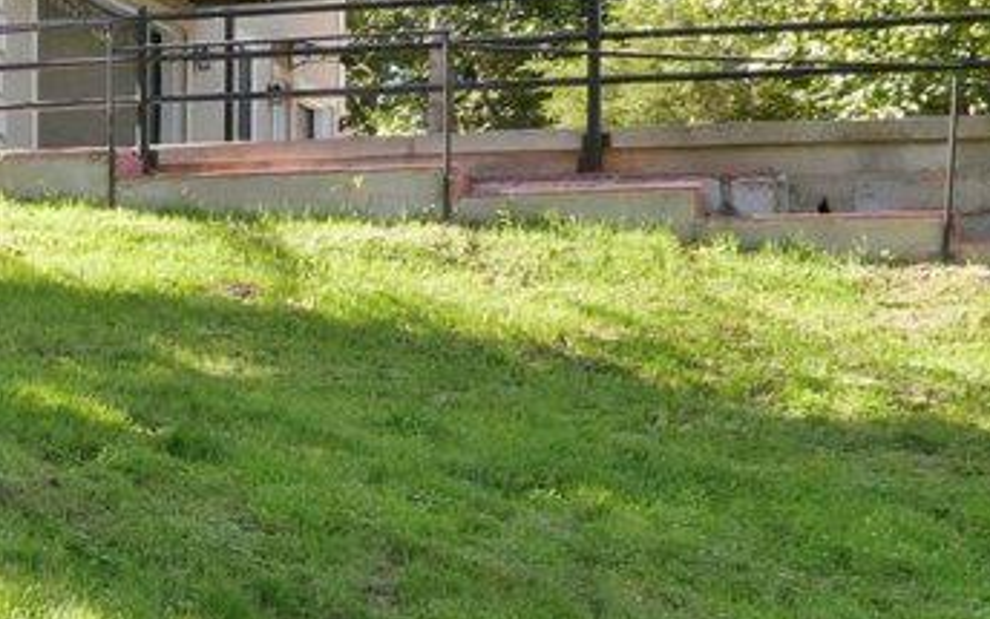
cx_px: -832
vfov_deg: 14.3
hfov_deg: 17.9
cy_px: 471
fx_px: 2455
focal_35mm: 91
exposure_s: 1/50
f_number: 9
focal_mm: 10
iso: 250
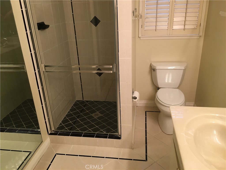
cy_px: 85
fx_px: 189
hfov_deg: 61.7
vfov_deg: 48.2
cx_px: 113
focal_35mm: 29
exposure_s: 1/30
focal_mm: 4.15
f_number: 2.2
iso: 80
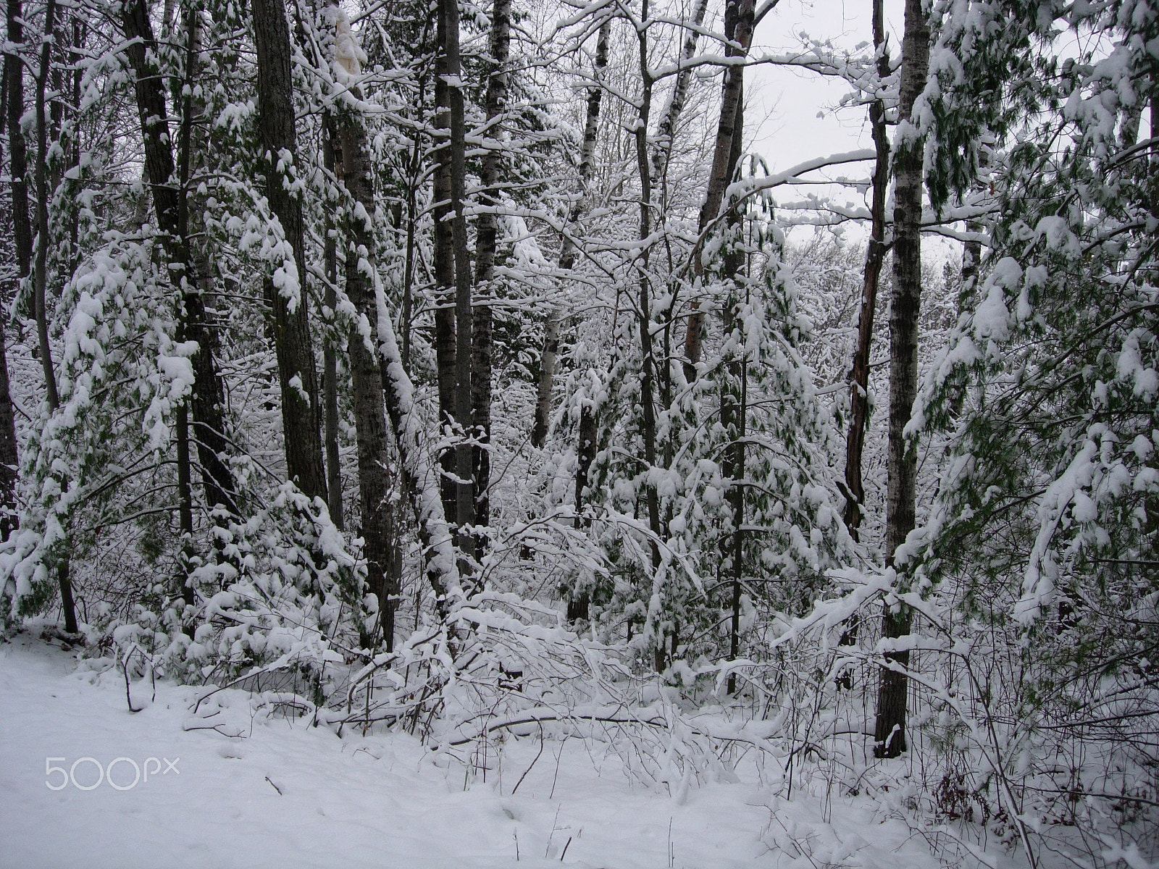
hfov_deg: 49.0
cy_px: 434
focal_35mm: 38
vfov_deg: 37.7
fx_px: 1272
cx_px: 580
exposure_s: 1/558
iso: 64
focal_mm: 7.8
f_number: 2.8
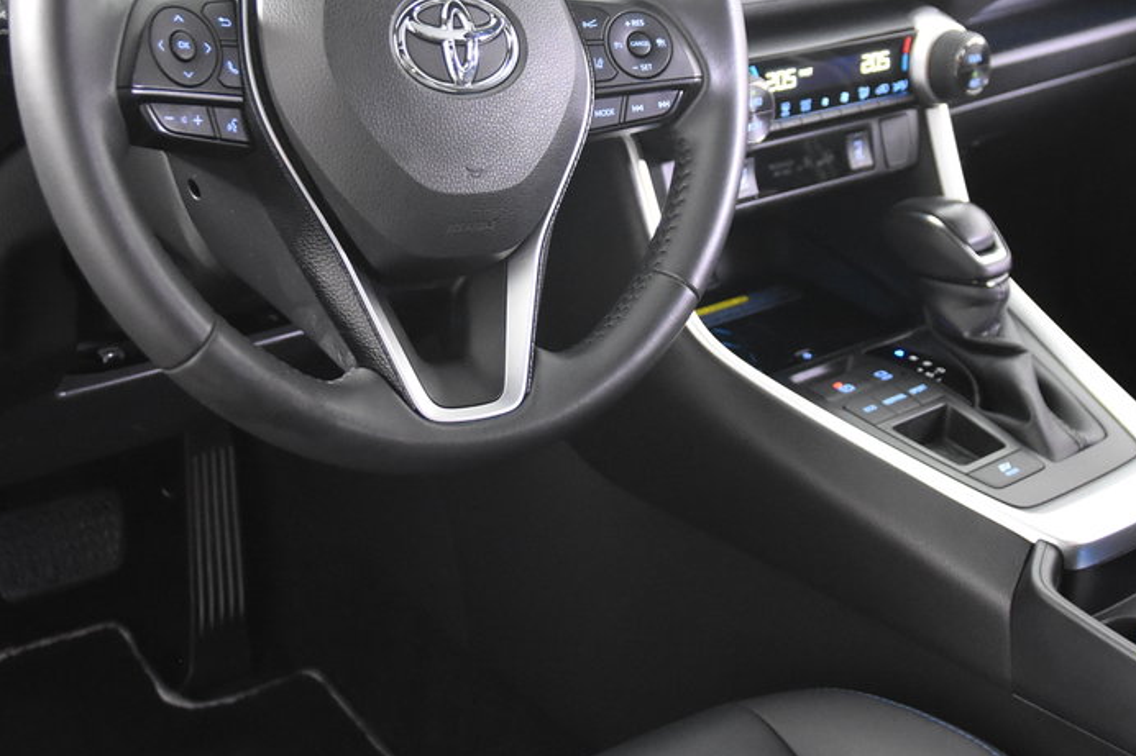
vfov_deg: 22.1
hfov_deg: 32.9
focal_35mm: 61
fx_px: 1924
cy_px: 214
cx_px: 525
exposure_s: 1/30
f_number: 3
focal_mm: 22
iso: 3600
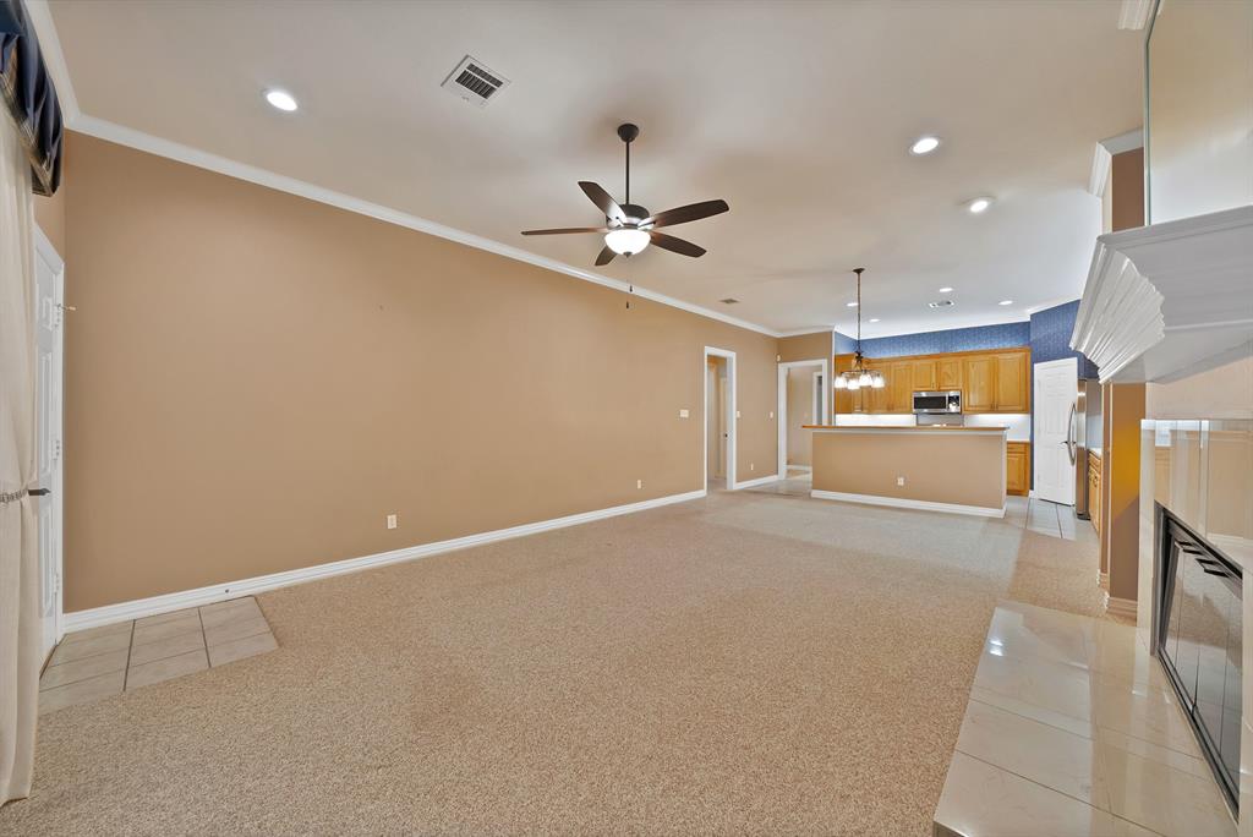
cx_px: 626
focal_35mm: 12
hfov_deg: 112.6
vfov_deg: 90.1
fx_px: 418
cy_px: 418
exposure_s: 1/2.5
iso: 640
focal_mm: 12
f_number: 9
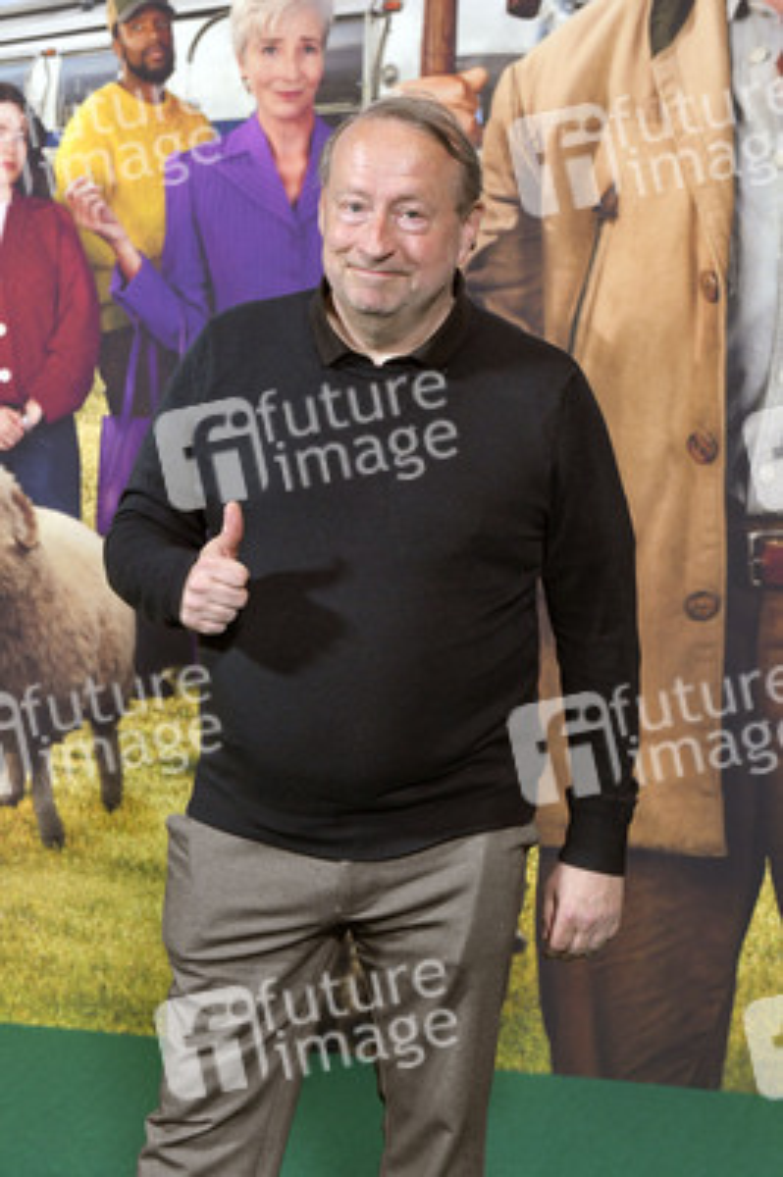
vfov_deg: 33.4
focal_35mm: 60
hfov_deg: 22.6
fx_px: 1961
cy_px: 588
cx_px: 392
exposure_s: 1/200
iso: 1600
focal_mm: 60
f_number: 5.6
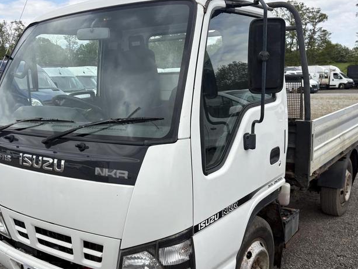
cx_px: 154
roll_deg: +1.2
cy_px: 154
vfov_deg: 37.7
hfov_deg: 48.8
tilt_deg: -5.3
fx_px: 393
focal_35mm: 38
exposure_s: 1/1848
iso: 50
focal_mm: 5.96
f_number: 1.6
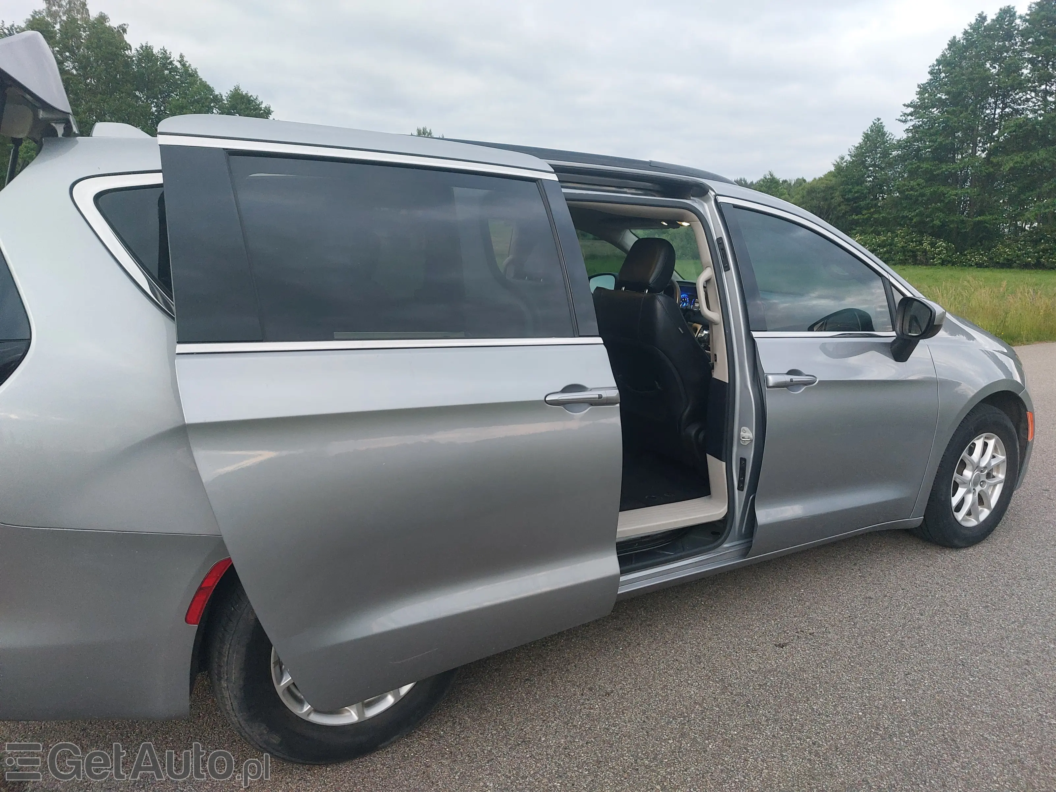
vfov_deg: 54.9
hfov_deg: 69.4
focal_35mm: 25
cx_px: 528
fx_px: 763
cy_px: 396
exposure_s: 1/50
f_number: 1.8
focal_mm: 5.23
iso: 400
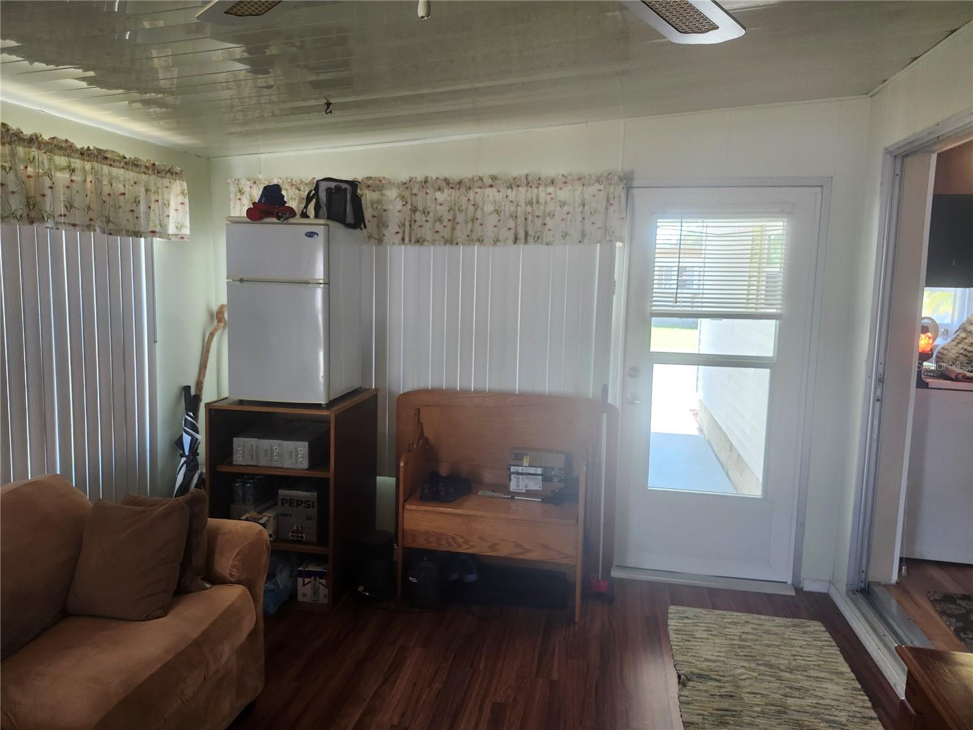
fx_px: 646
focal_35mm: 23
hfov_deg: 73.9
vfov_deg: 58.9
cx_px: 486
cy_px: 365
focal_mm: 5.54
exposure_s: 1/120
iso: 250
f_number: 1.8
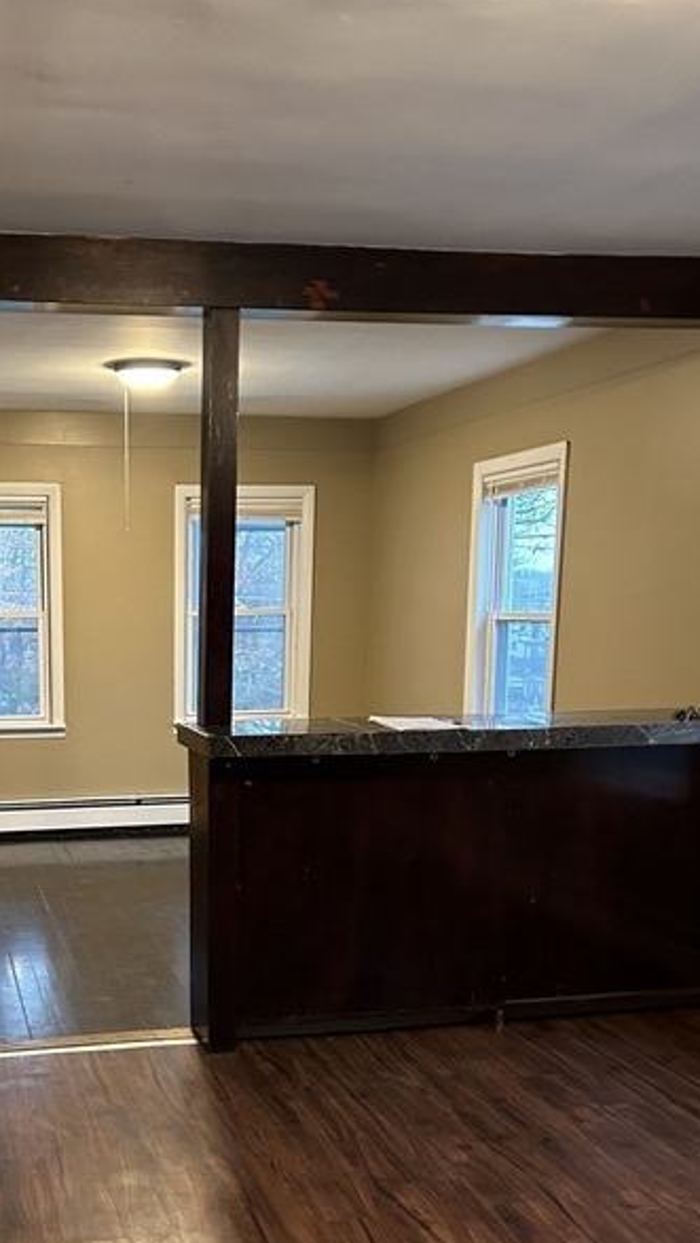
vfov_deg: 53.4
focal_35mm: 37
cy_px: 784
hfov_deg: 31.1
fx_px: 1220
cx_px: 133
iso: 400
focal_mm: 5.7
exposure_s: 1/40
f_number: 1.5
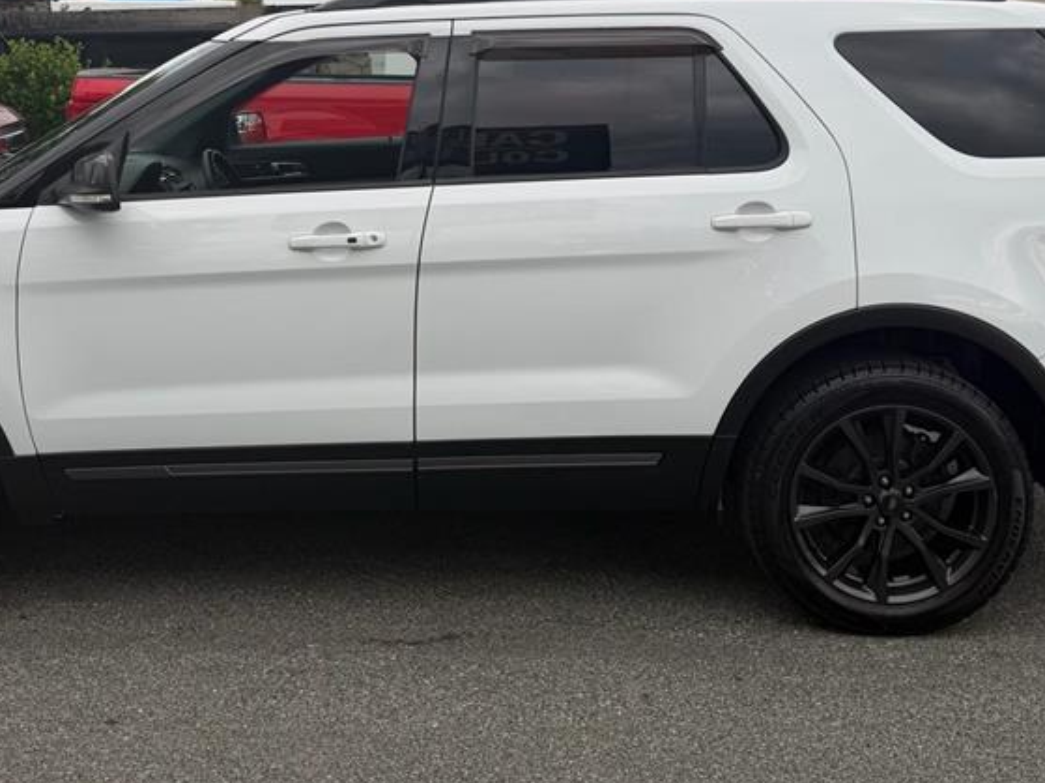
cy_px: 151
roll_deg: -1.9
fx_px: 1328
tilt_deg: -4.2
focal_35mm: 44
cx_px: 406
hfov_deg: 42.7
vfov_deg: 31.9
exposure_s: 1/1005
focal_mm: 6.76
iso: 80
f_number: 1.78
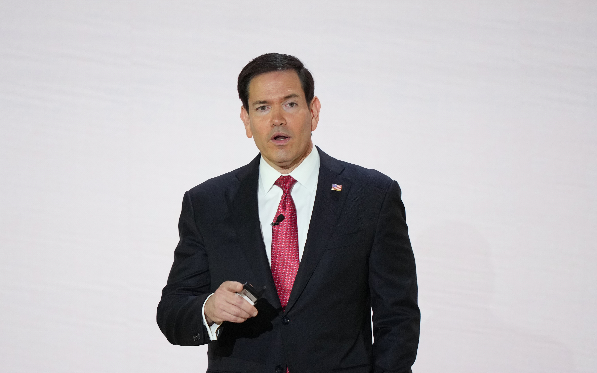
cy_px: 208
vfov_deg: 2.0
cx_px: 292
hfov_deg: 3.3
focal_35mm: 641
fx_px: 10429
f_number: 2.8
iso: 2500
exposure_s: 1/320
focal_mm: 400
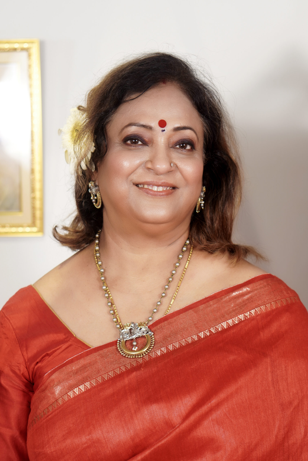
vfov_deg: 54.4
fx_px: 449
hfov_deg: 37.9
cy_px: 230
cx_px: 154
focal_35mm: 35
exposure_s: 1/160
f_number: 8
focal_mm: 35
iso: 100
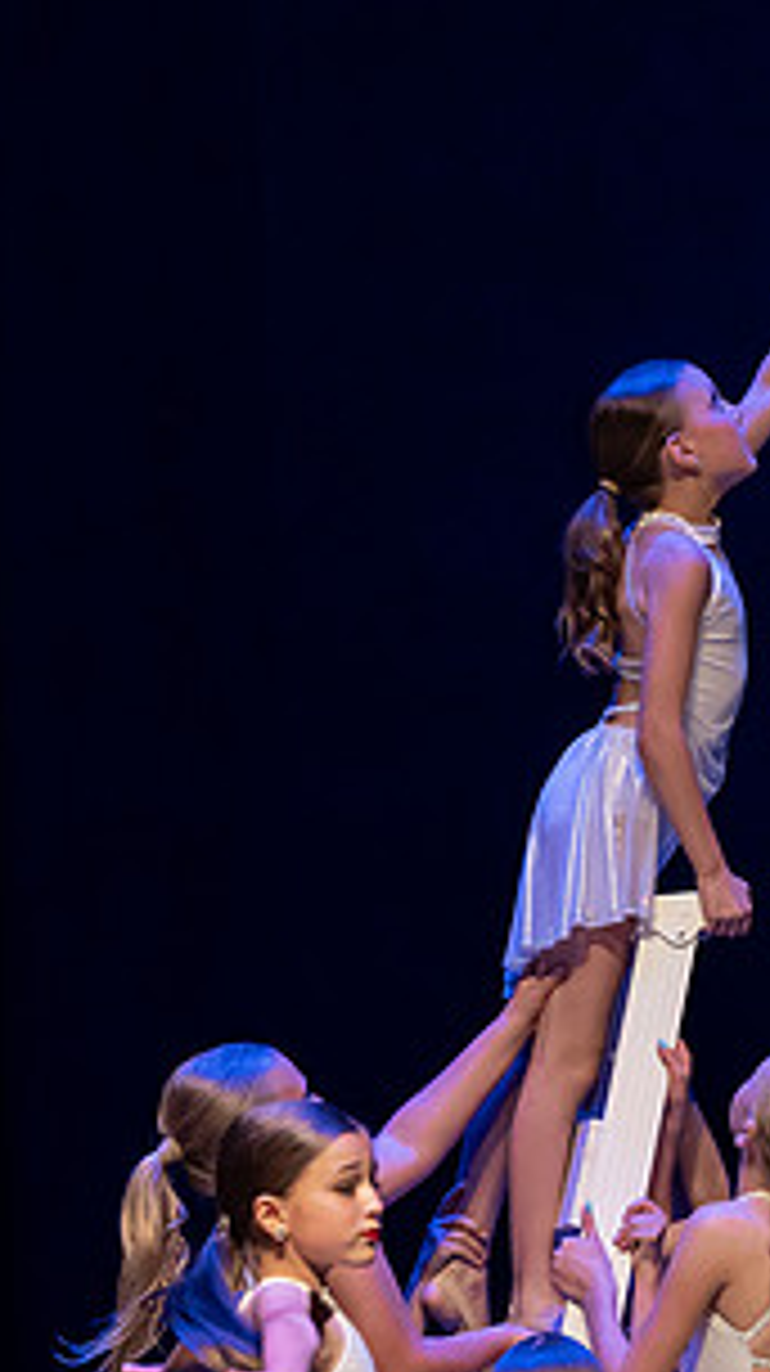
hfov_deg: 3.8
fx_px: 11535
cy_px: 788
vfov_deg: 6.8
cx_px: 704
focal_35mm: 317
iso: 3200
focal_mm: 102
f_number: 2.8
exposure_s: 1/640
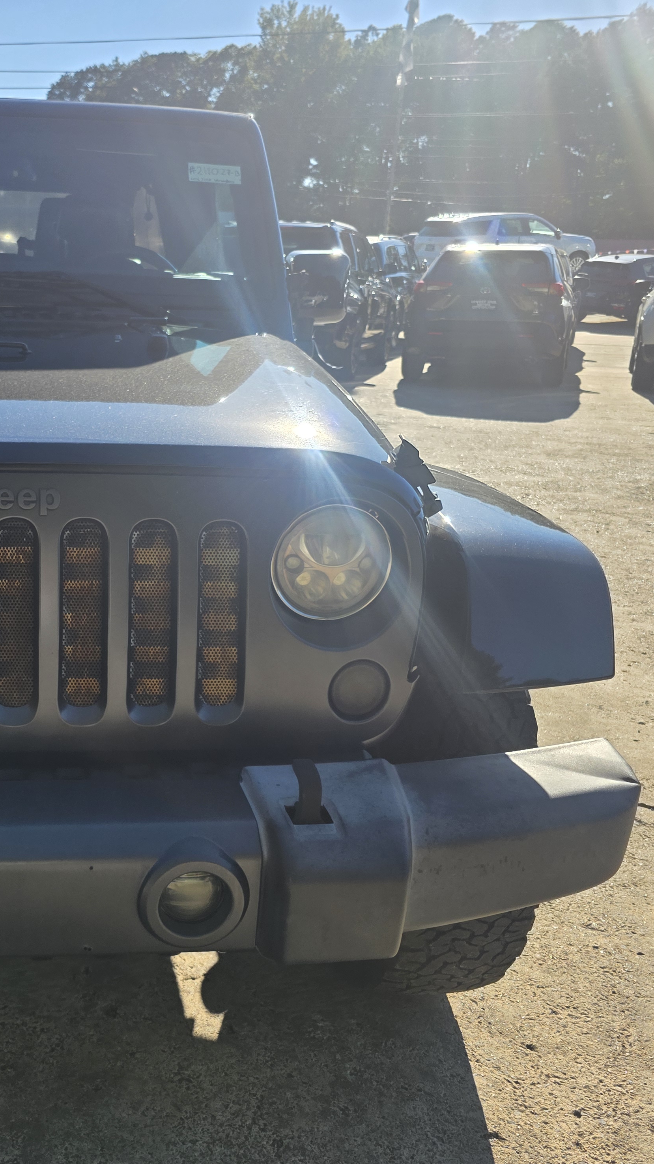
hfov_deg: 32.2
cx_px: 15
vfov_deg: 58.0
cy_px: 584
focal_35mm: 34
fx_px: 1048
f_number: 1.7
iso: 80
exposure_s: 1/3540
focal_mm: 6.3
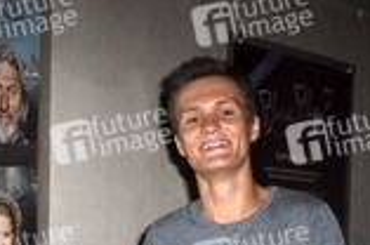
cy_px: 313
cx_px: 48
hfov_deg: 18.1
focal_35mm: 112
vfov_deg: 11.9
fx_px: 1149
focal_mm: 26
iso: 1600
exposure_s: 1/125
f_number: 5.6
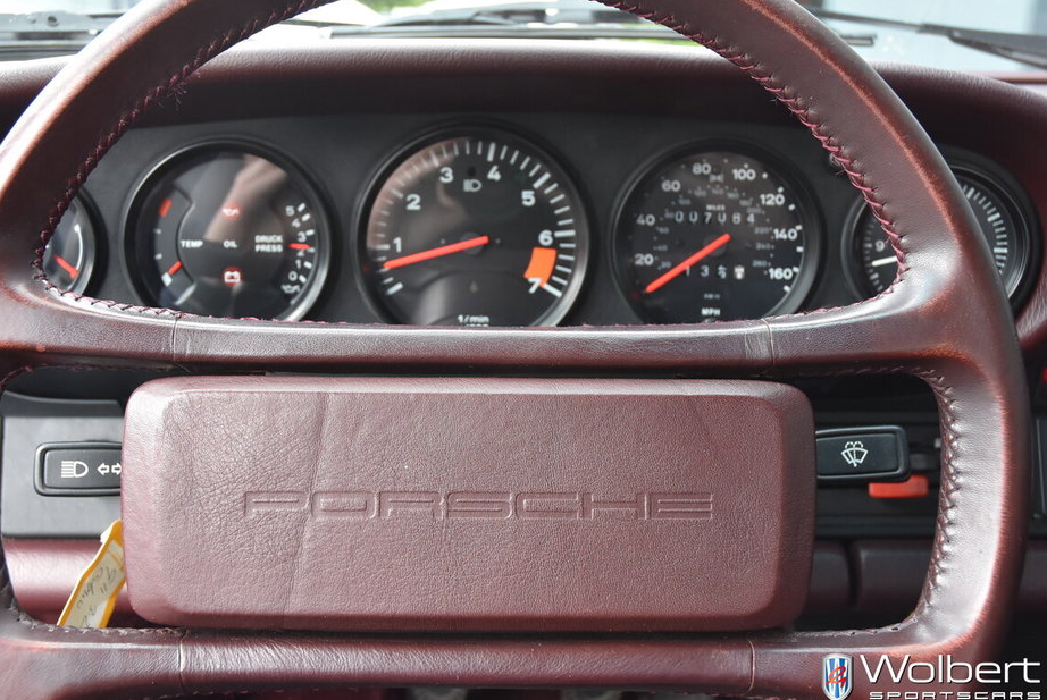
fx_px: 1165
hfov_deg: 48.4
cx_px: 483
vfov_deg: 33.5
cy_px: 331
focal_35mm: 40
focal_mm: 24
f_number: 6.3
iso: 800
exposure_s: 1/160
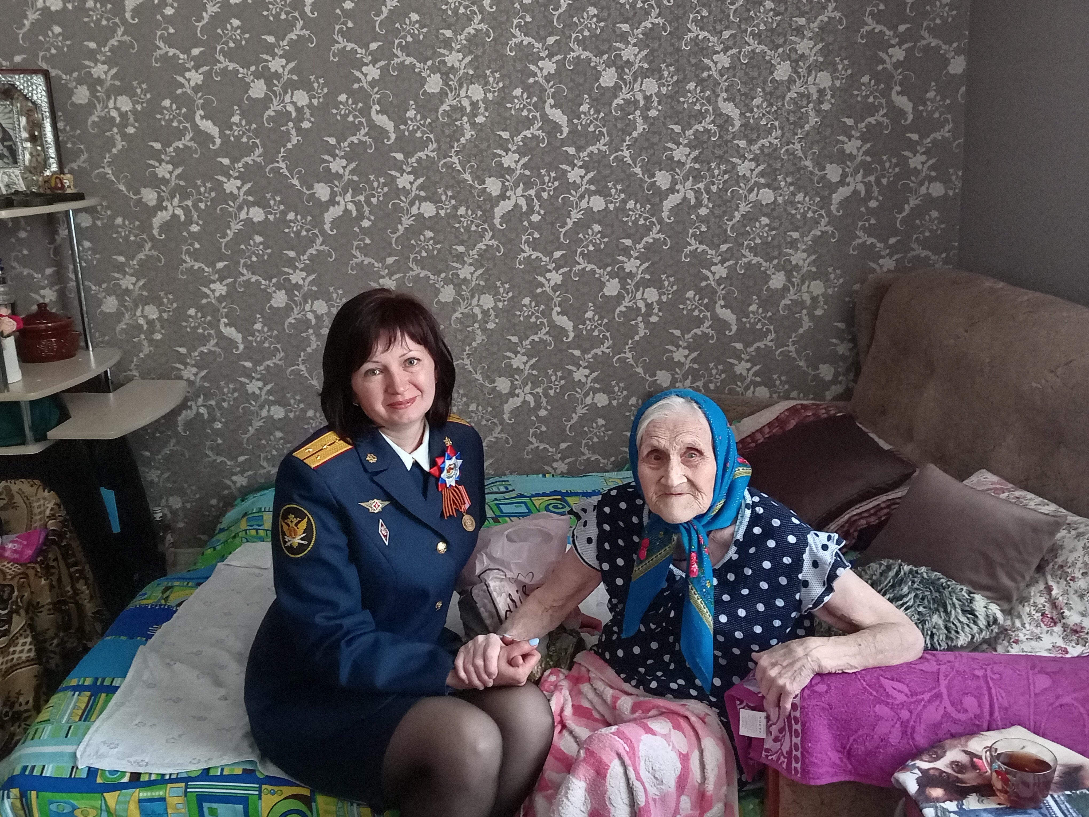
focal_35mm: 33
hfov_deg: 55.4
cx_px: 544
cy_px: 408
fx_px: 1038
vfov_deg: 42.9
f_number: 1.8
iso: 1742
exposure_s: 1/20
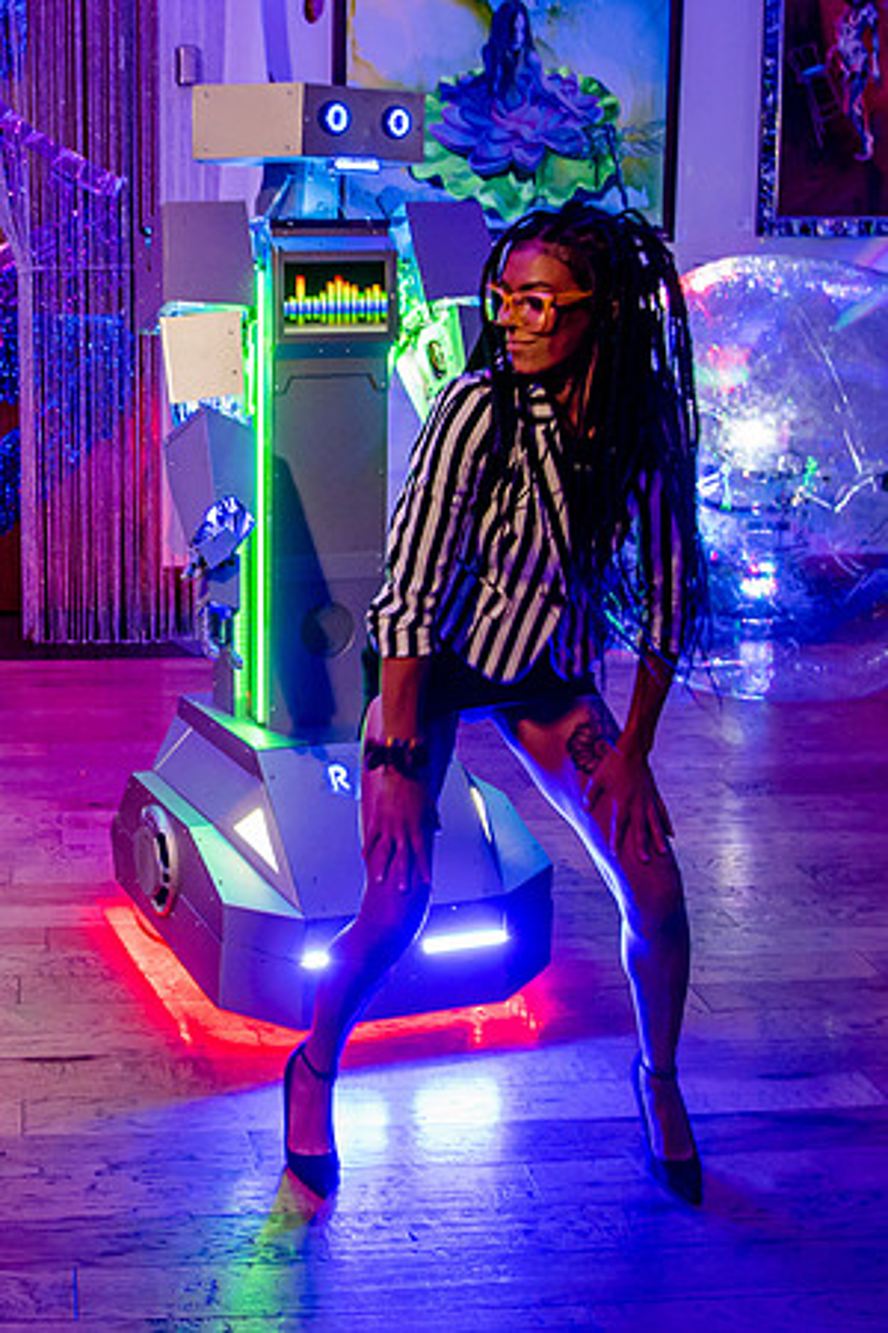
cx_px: 44
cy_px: 509
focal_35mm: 45
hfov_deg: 28.6
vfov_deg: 43.7
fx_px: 1649
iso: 2500
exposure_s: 1/60
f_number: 4
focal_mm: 24
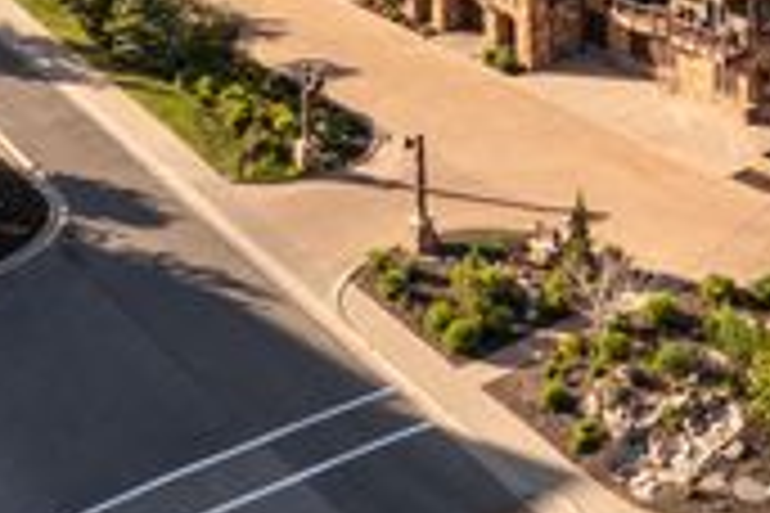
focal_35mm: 82
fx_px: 1754
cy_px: -88
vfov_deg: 16.1
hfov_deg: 22.3
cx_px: 995
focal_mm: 10.26
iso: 100
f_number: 4
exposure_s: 1/60
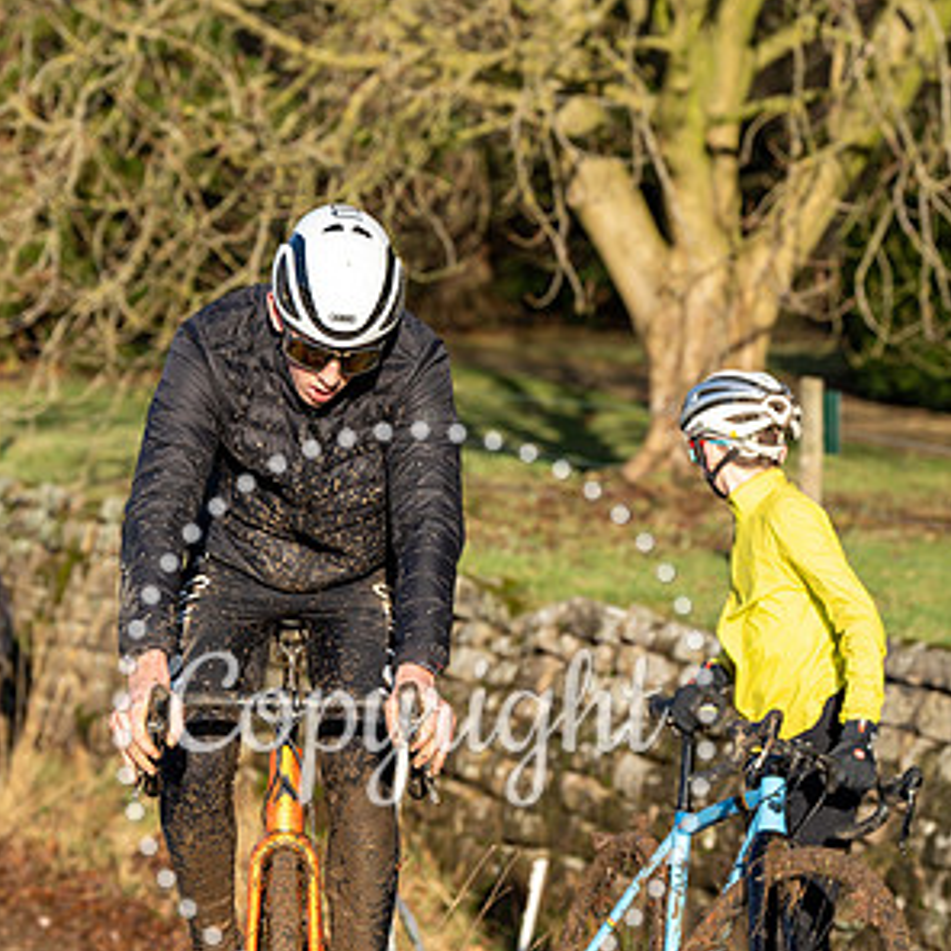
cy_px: 450
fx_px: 4414
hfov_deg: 12.3
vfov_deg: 12.3
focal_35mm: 142
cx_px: 476
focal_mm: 110
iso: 250
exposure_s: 1/1000
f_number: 5
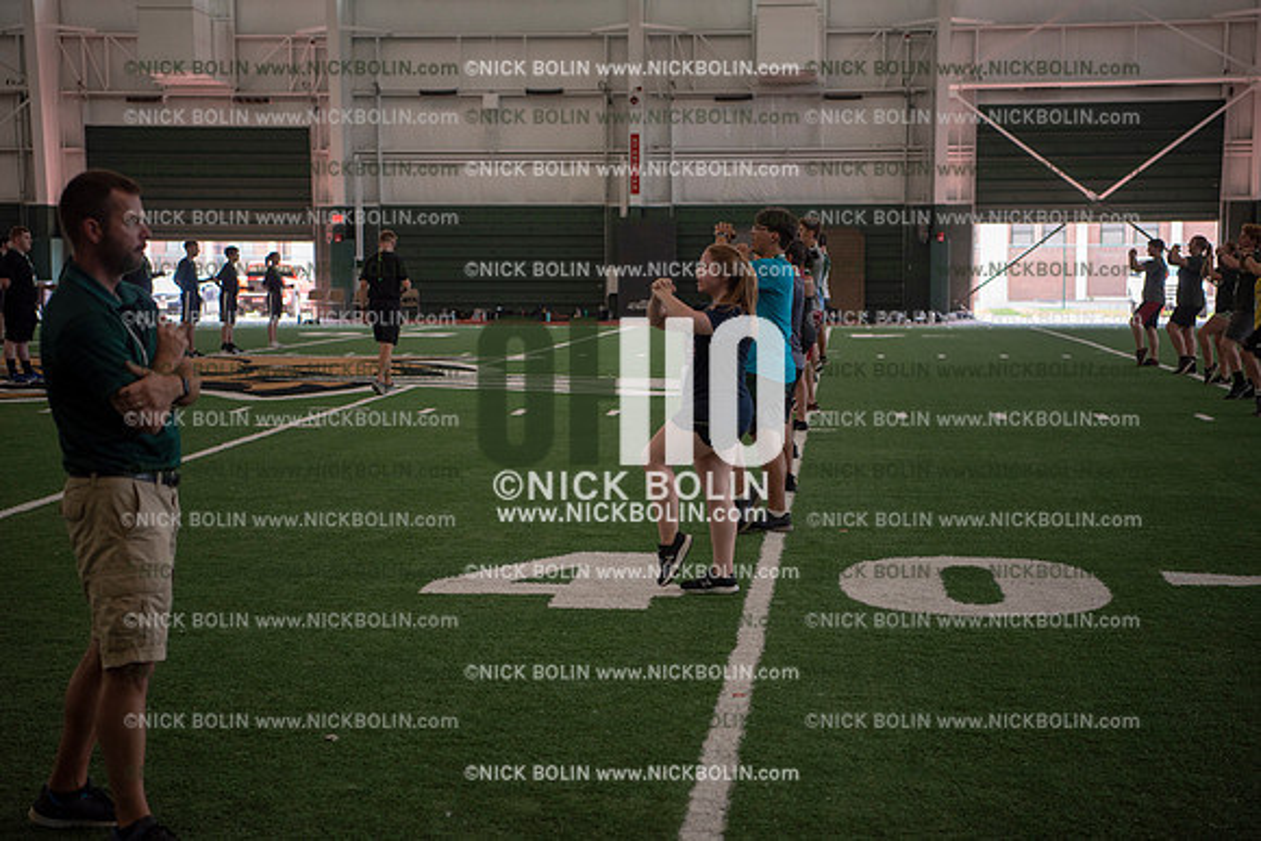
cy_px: 420
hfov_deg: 32.4
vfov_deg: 21.9
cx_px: 630
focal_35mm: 62
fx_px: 2172
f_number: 2.8
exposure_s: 1/320
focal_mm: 62
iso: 640
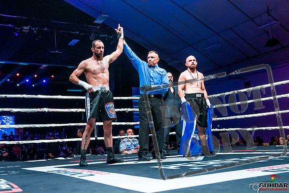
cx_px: 126
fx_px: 316
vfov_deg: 34.0
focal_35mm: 39
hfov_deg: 49.0
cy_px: 108
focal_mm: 35
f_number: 4
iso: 4000
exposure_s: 1/800
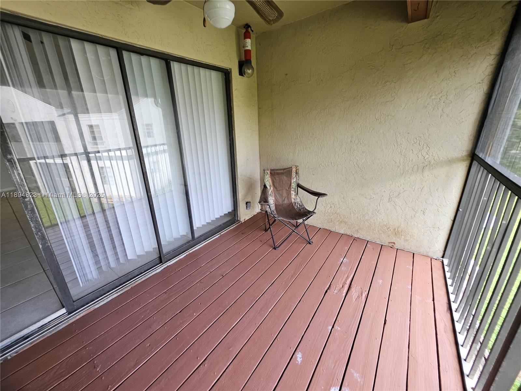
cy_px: 196
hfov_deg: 106.2
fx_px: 196
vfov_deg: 89.9
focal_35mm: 13
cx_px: 260
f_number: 2.2
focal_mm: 1.74
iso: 64
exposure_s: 1/77.4
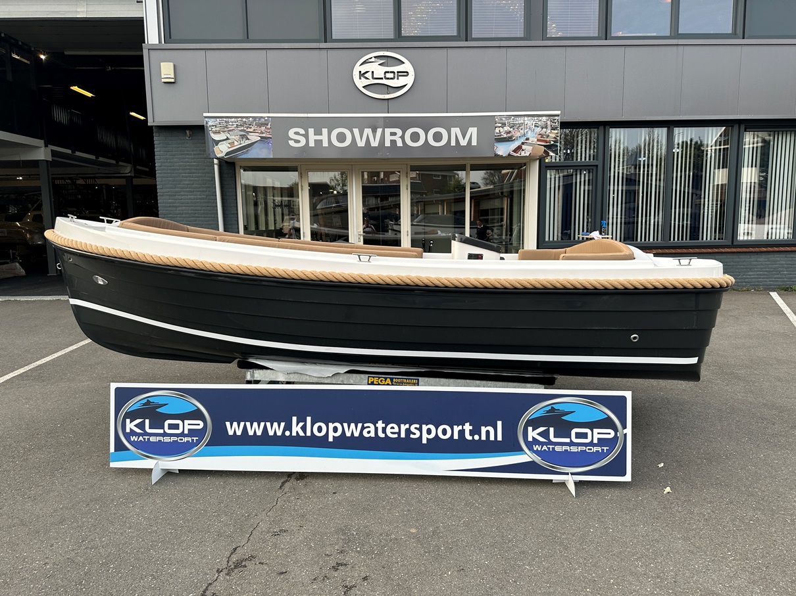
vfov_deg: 56.8
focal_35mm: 24
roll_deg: +0.6
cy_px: 298
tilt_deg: -6.9
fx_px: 552
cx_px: 398
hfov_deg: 71.6
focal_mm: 6.86
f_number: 1.78
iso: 80
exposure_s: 1/482
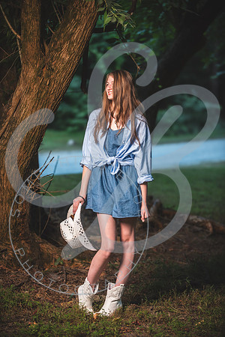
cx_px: 112
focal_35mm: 105
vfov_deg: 19.5
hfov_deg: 13.0
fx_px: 984
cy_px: 168
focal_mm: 105
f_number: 2.8
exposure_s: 1/400
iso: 500
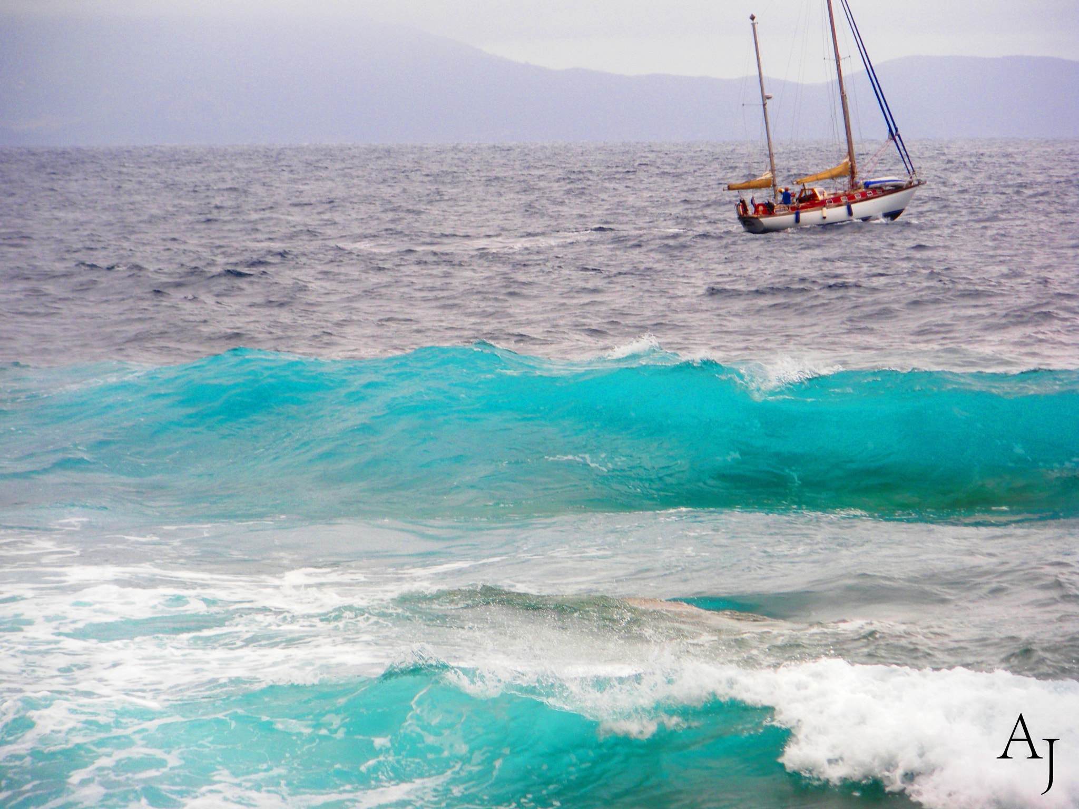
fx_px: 5611
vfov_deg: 8.2
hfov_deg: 11.0
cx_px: 540
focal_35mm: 180
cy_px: 404
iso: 80
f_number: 5.6
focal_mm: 31.5
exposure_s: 1/250
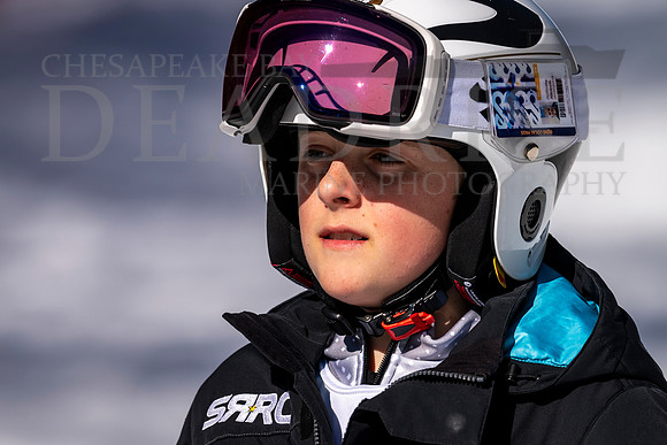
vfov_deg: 2.6
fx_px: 9686
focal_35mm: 523
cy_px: 210
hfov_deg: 3.9
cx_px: 398
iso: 200
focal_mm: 400
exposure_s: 1/2000
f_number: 8
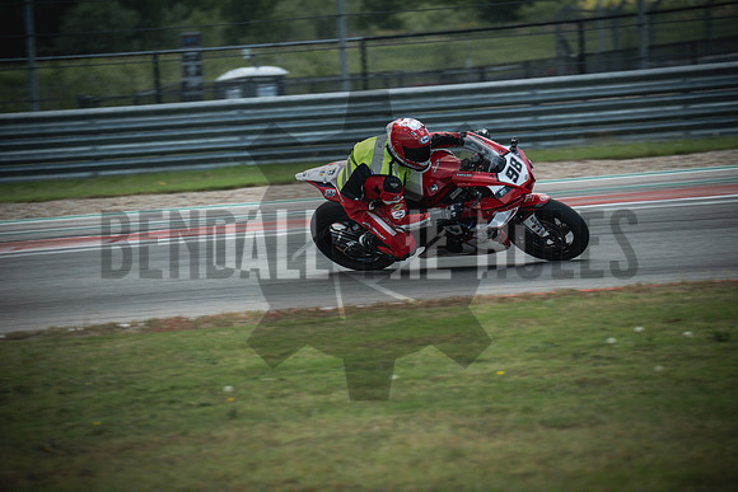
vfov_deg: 4.3
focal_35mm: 317
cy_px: 246
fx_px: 6500
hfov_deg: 6.5
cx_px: 369
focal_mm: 211
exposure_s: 1/500
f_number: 5
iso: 250
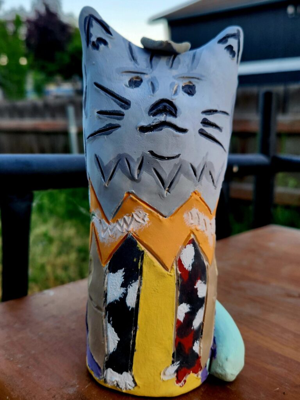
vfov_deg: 73.9
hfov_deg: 58.9
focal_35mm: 23
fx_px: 266
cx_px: 150
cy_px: 200
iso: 64
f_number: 1.8
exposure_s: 1/182
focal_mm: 5.4
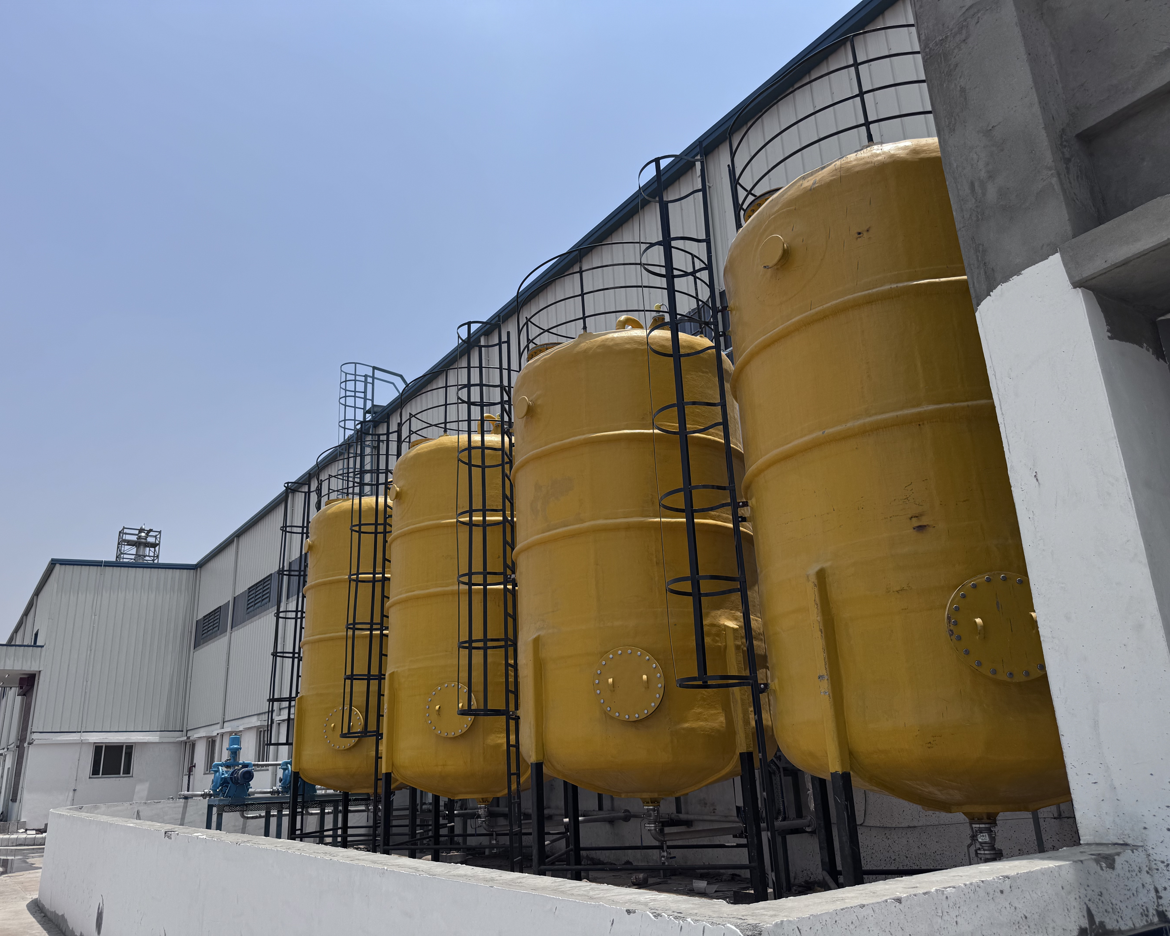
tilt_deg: +18.5
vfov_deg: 56.8
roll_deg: +2.4
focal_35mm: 25
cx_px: 546
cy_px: 468
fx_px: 866
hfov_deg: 68.0
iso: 80
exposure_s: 1/7937
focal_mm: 6.76
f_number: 1.78
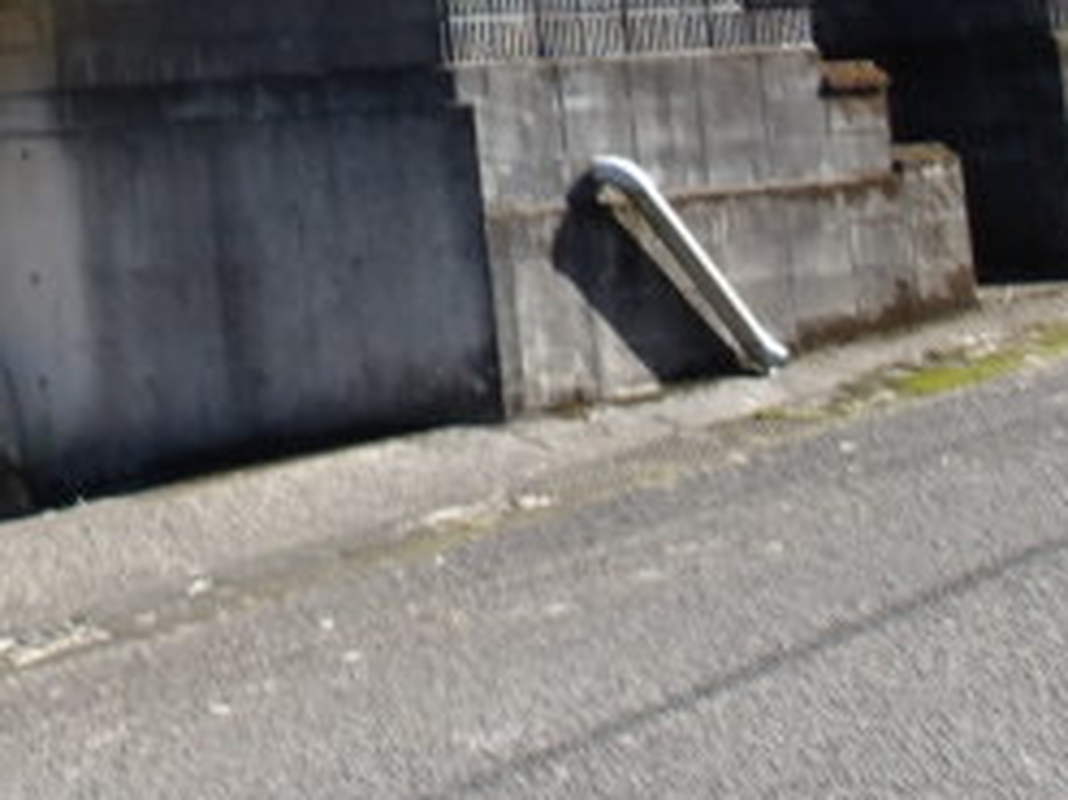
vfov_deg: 19.8
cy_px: -151
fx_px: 2159
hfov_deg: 25.5
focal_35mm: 70
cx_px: -151
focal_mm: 4.9
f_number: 10.4
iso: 177
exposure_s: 1/60
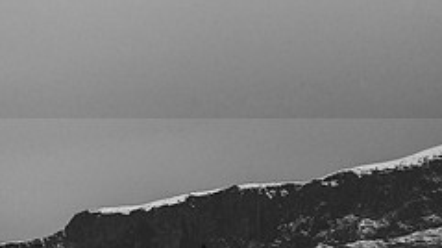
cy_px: 354
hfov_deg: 23.7
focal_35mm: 84
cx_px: -43
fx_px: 984
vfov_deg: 13.6
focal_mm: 33
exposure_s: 178
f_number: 10
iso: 100
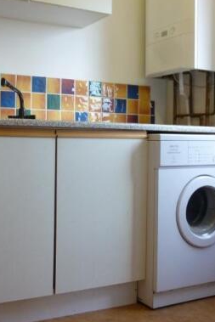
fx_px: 358
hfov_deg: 31.3
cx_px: 6
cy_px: 141
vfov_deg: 48.3
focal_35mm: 40
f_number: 3.3
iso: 160
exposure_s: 1/30
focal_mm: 4.5
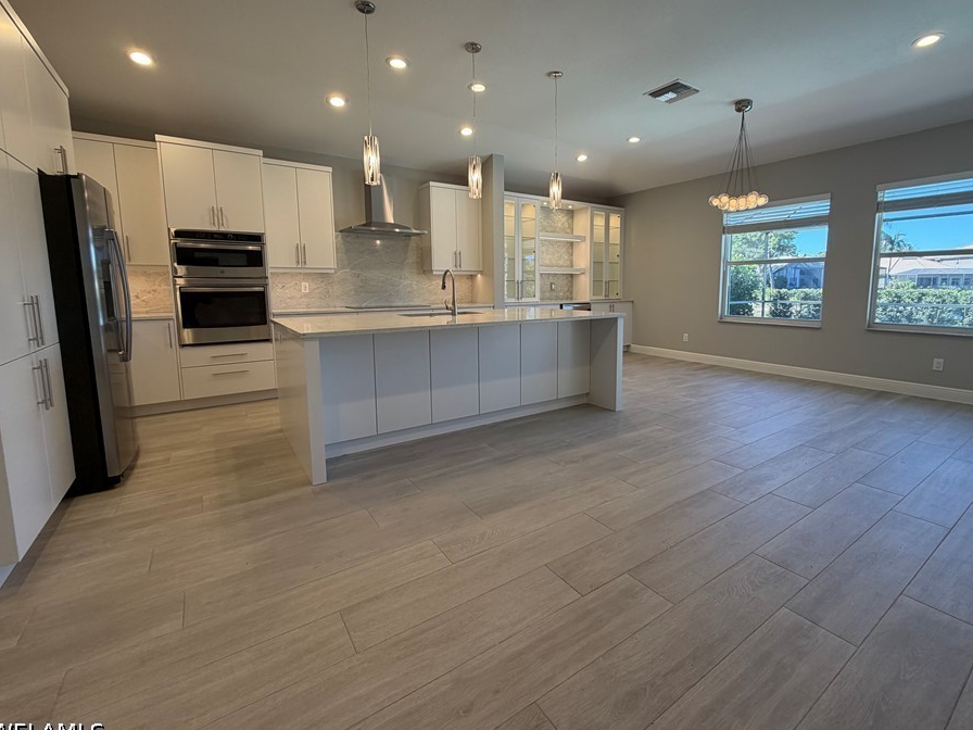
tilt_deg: -7.1
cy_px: 333
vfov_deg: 77.9
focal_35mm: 16
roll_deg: +0.6
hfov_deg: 94.3
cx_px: 525
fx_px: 450
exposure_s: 1/120
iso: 100
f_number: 2.2
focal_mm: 2.22
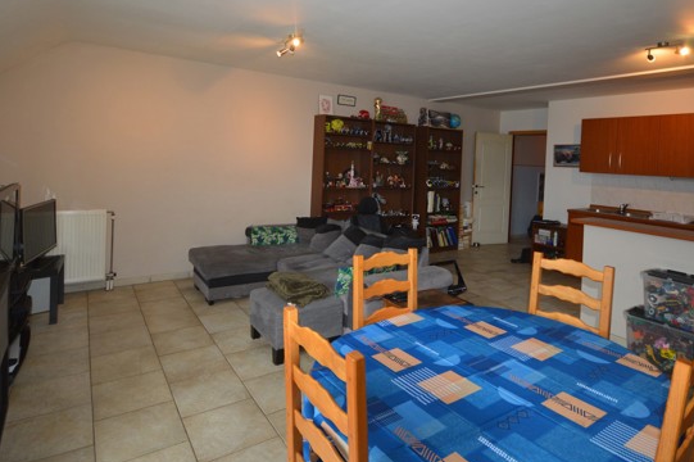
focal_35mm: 20
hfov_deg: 84.0
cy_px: 160
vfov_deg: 60.6
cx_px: 359
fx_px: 385
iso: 450
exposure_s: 1/60
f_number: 4
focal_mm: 10
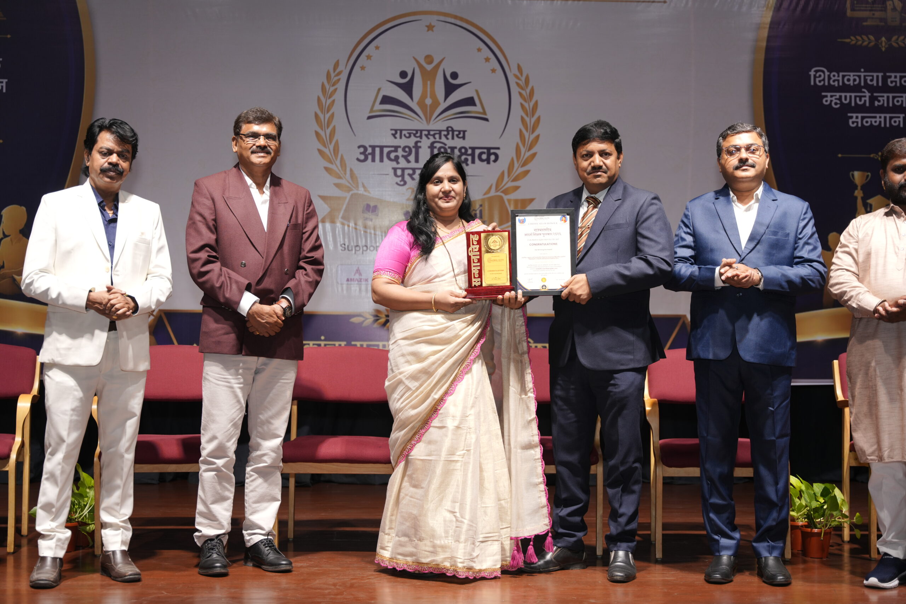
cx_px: 453
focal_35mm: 56
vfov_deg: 24.2
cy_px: 302
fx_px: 1407
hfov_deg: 35.7
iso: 400
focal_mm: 55.9
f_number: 3.2
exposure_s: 1/100
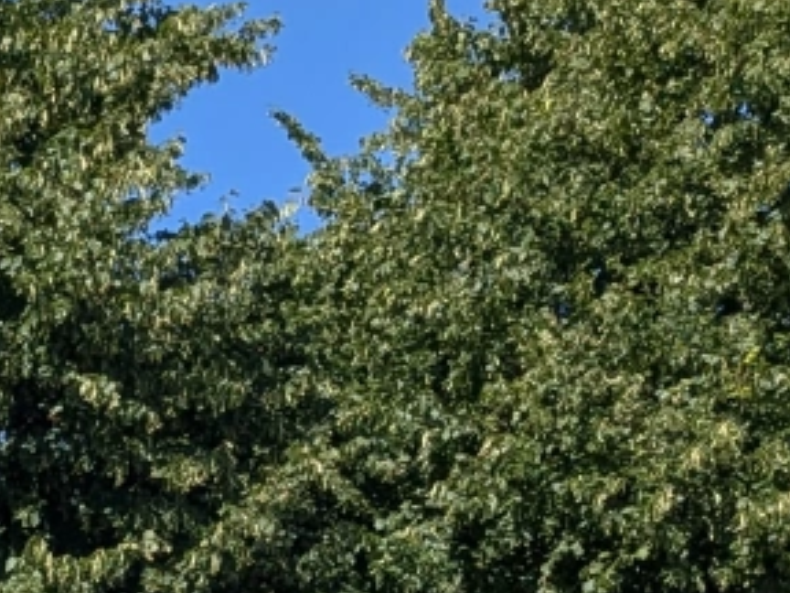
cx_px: -612
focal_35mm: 125
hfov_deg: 14.1
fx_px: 2853
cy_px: 1432
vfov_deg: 10.3
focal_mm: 4.53
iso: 30
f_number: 1.7
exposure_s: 1/2342
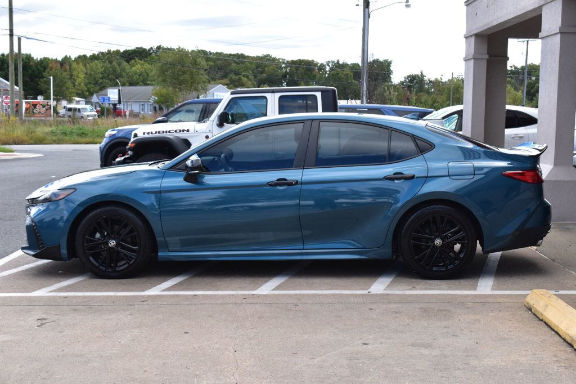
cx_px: 288
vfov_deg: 26.5
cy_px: 192
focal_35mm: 51
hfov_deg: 38.9
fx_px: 816
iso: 400
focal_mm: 34
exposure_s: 1/250
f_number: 10
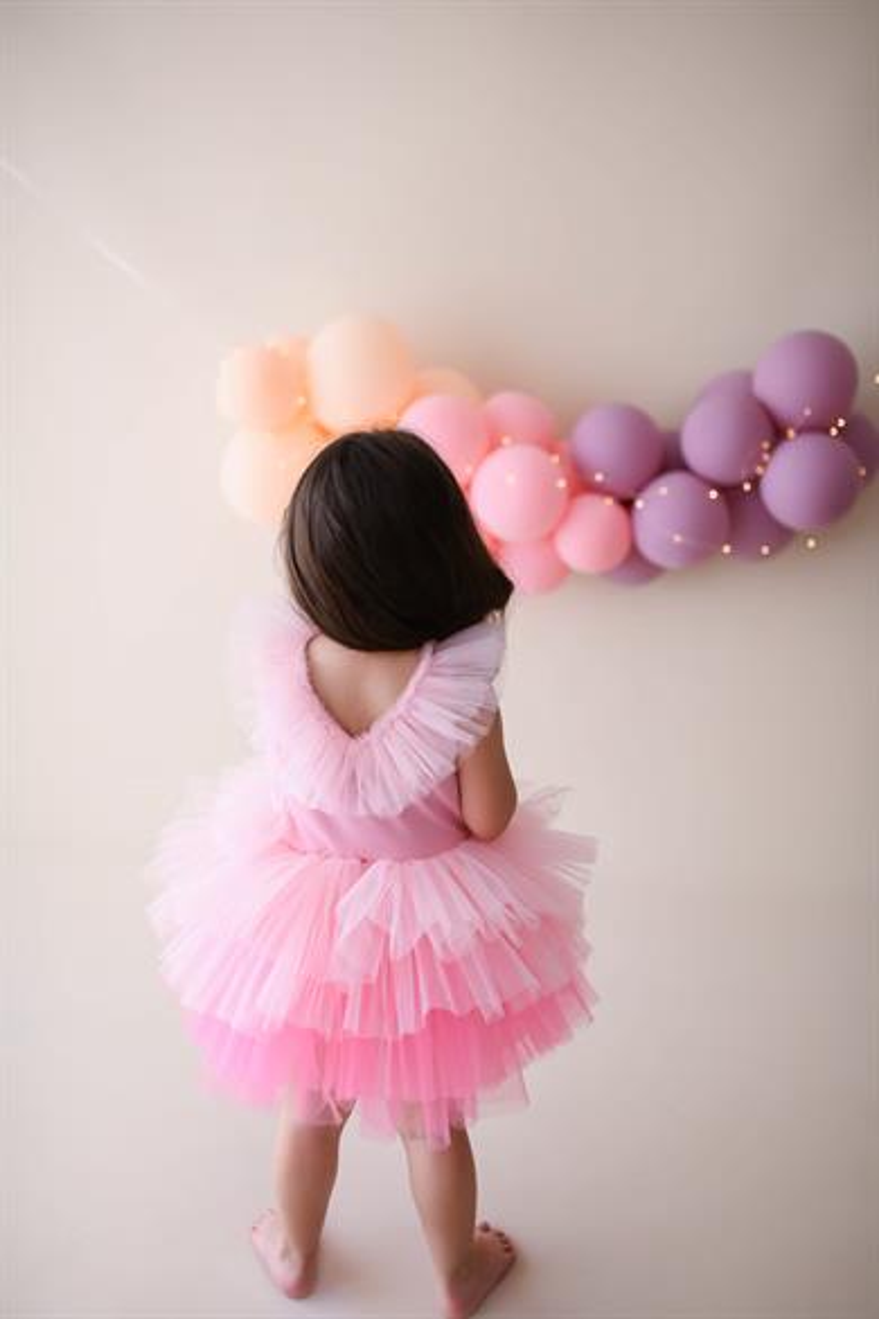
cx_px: 440
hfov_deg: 37.9
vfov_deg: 54.4
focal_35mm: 35
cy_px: 660
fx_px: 1282
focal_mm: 35
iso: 80
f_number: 1.8
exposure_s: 1/320
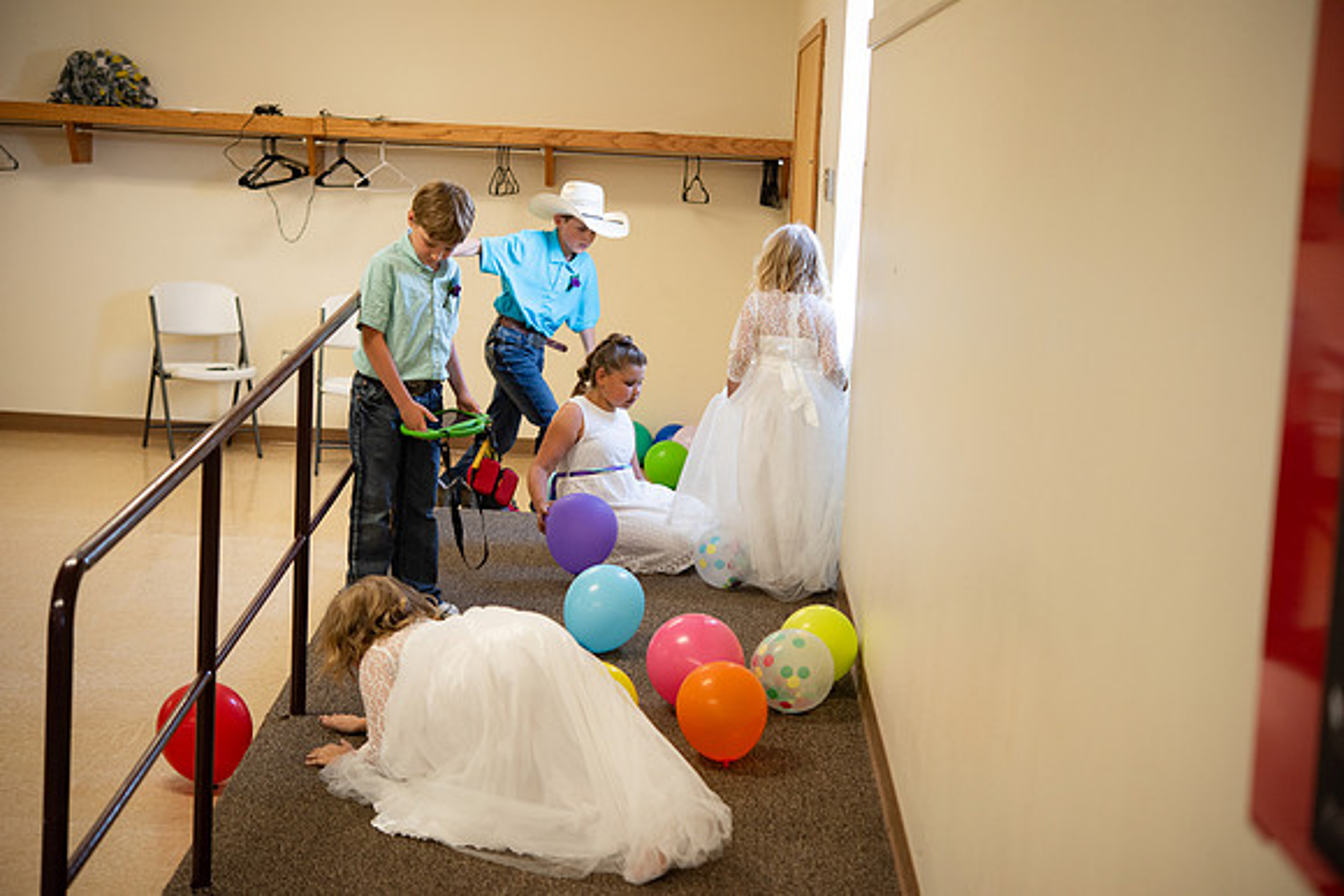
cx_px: 672
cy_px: 448
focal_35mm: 60
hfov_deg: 33.4
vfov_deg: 22.6
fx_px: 2240
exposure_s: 1/125
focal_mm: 60
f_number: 4
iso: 250
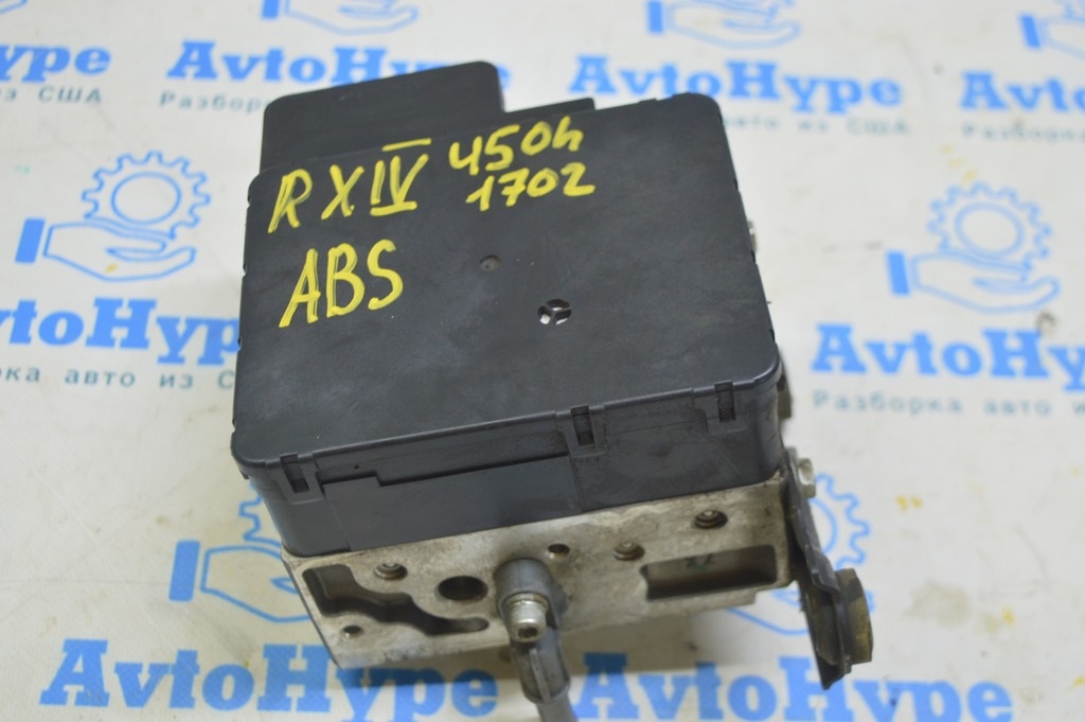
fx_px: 1581
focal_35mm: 52
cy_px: 361
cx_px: 542
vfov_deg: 25.7
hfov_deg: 37.9
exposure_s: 1/20
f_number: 5.6
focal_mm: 35
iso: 400
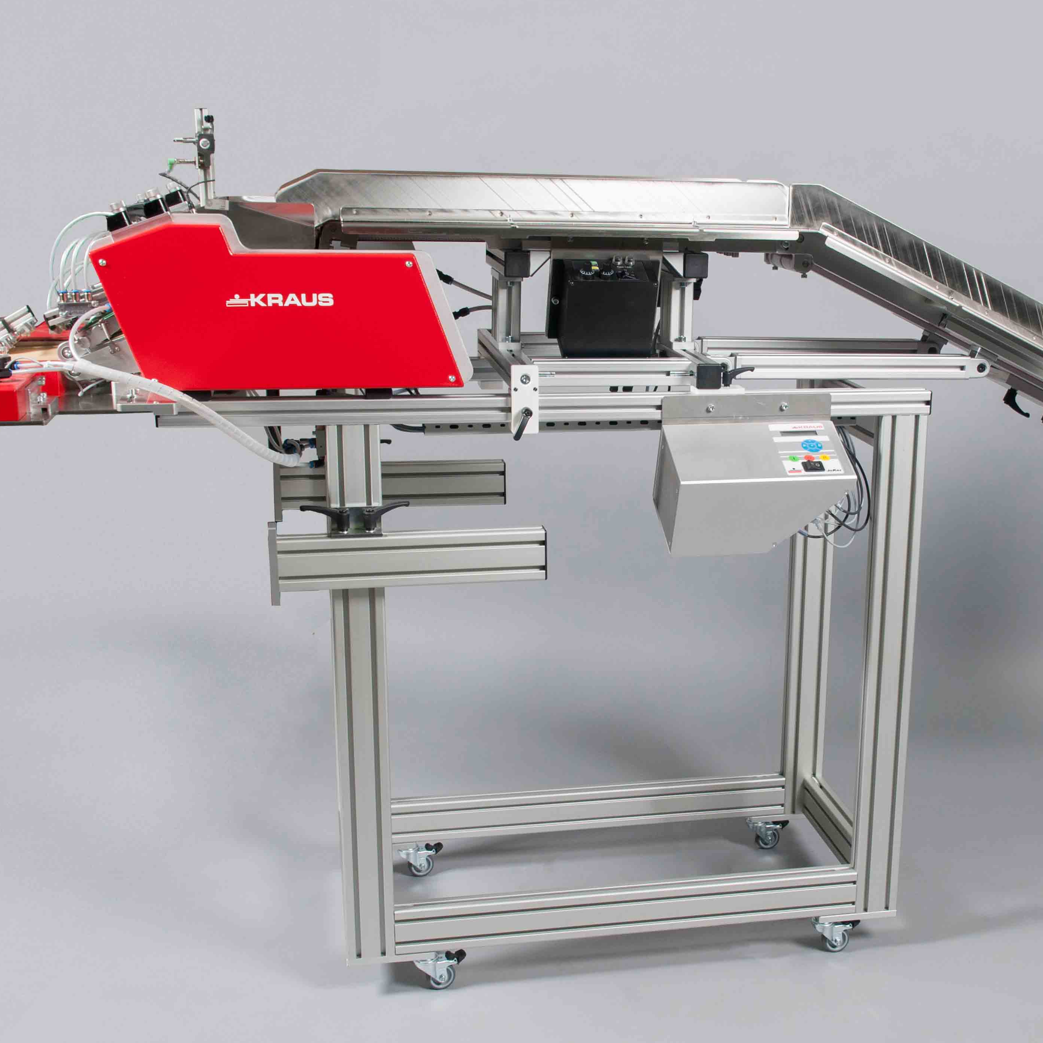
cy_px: 527
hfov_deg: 42.6
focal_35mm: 39
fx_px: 1329
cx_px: 631
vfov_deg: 42.8
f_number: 7.1
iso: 200
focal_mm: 20
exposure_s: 1/125
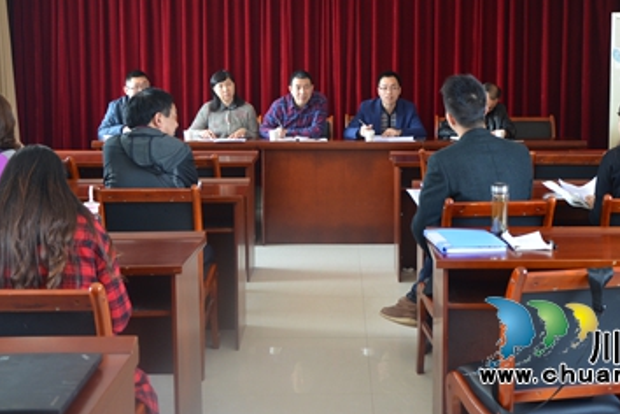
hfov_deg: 36.1
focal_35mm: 55
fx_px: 947
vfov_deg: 24.5
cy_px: 134
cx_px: 371
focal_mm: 26
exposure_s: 1/60
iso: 500
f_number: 4
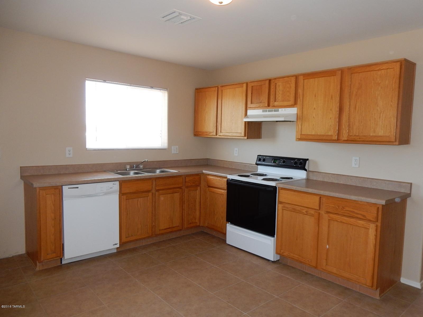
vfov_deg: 54.9
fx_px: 305
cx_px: 212
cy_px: 158
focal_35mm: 25
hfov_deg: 69.4
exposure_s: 1/50
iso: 180
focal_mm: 4.5
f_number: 3.7
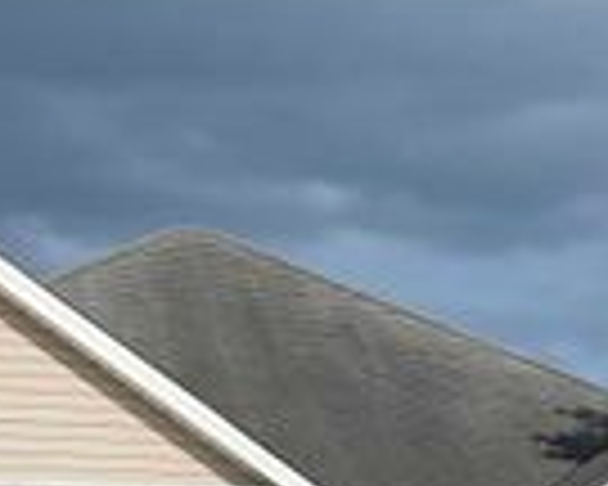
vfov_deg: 13.8
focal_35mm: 105
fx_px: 1889
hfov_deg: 18.3
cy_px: 713
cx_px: 369
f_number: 1.8
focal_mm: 3
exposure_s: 1/3322
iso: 25
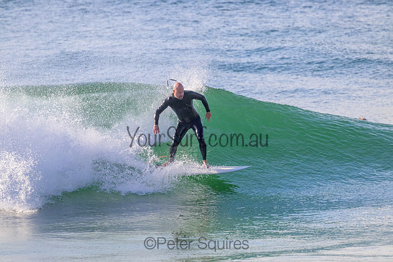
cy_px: 131
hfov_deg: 2.6
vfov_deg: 1.7
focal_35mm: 800
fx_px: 8735
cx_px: 196
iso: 2200
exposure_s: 1/2000
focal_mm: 800
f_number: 11
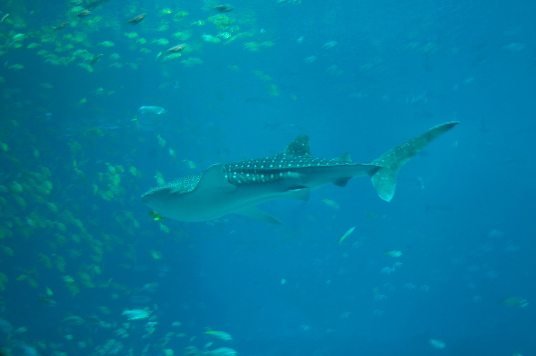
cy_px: 178
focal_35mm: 60
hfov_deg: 33.4
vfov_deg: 22.6
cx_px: 268
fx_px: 893
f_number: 5
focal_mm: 40
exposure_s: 1/8
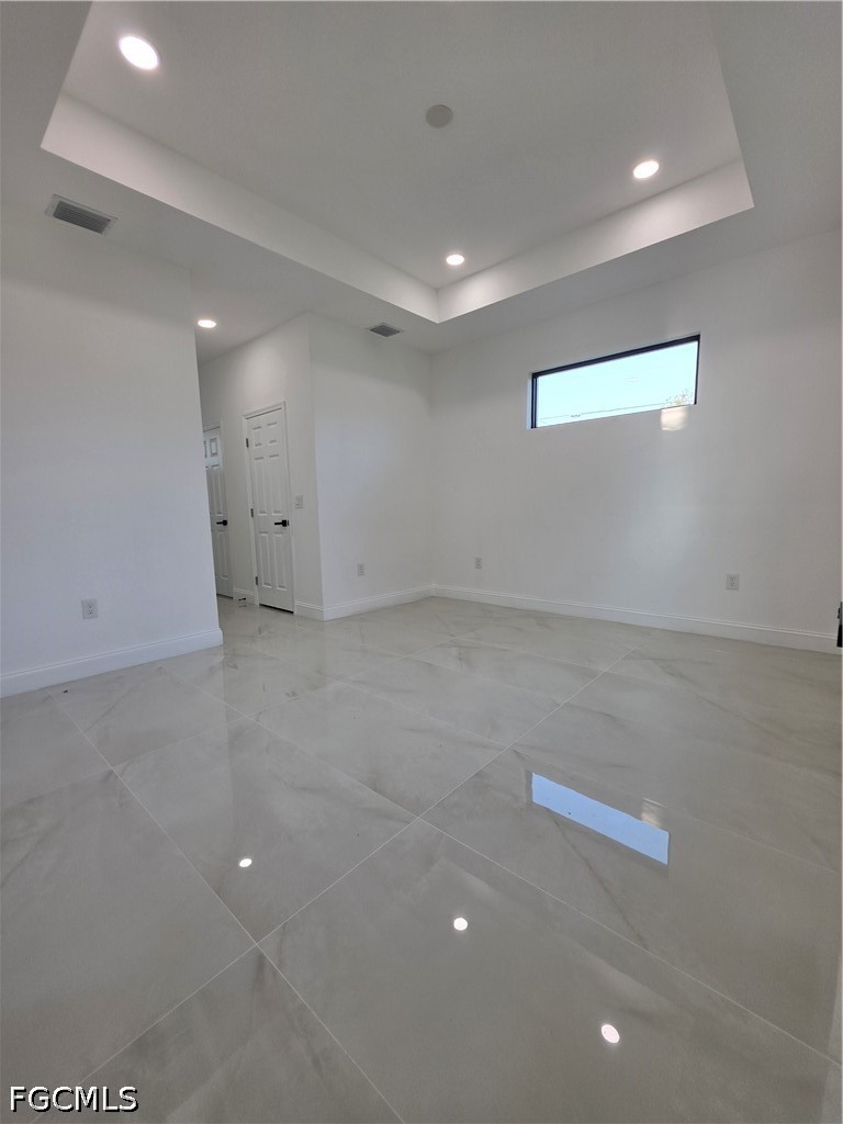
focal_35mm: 13
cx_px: 422
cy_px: 562
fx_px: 422
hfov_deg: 89.9
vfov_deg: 106.2
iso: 32
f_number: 1.9
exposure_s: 1/120
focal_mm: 2.2
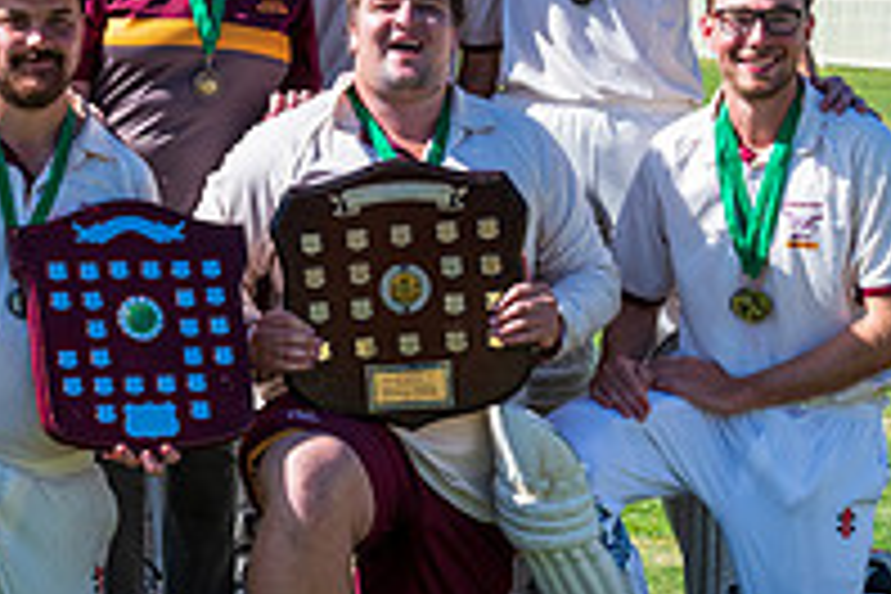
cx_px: 55
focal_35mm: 118
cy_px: 263
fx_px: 2920
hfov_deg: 17.1
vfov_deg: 11.6
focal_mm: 38
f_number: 6.3
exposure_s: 1/1600
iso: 400
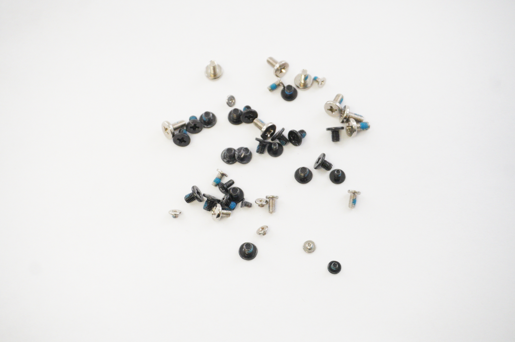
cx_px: 258
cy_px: 171
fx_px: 772
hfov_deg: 36.9
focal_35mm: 54
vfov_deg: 25.0
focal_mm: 36
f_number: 5.6
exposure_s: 1/320
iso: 6400
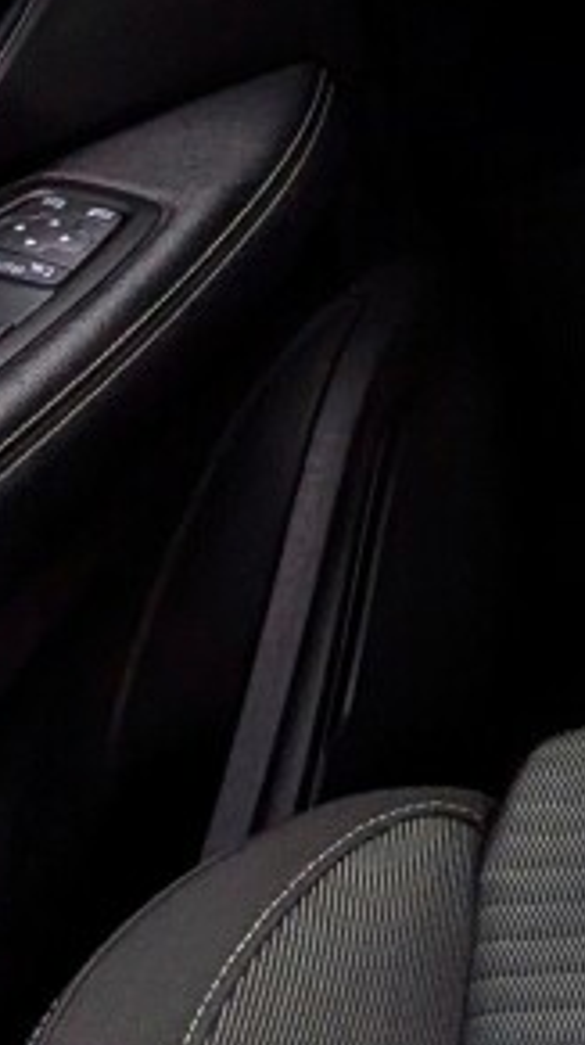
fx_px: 3984
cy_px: -740
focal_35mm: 144
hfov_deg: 6.7
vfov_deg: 13.6
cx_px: 2308
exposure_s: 1/1200
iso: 30
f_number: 1.7
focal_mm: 4.53
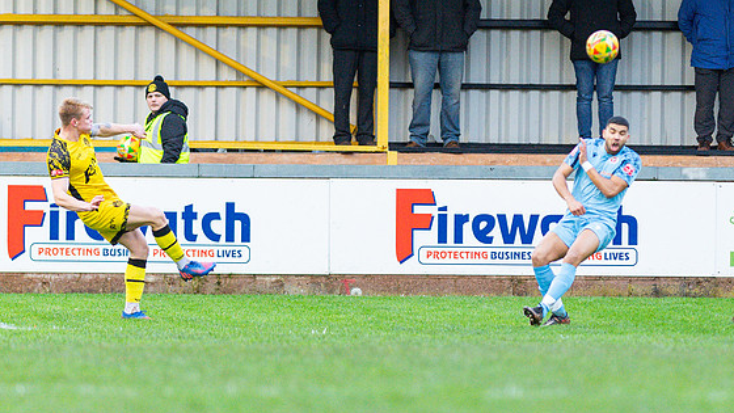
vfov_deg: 1.8
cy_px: 202
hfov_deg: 3.2
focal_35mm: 683
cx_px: 492
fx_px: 13293
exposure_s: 1/1600
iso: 2000
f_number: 2.8
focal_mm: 300
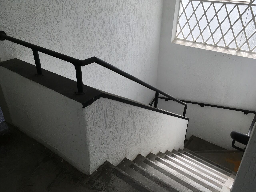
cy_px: 96
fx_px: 214
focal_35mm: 29
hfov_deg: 61.7
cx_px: 128
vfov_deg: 48.2
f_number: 2.2
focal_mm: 4.15
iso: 25
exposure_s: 1/444
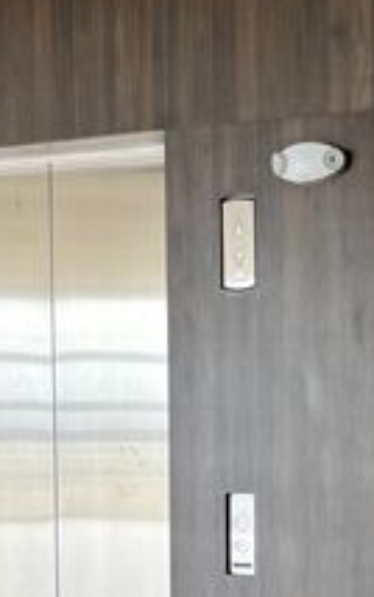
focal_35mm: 86
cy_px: 492
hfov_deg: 15.0
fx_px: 1401
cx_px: 349
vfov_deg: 23.7
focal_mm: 5.1
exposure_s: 1/121
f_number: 1.6
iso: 50
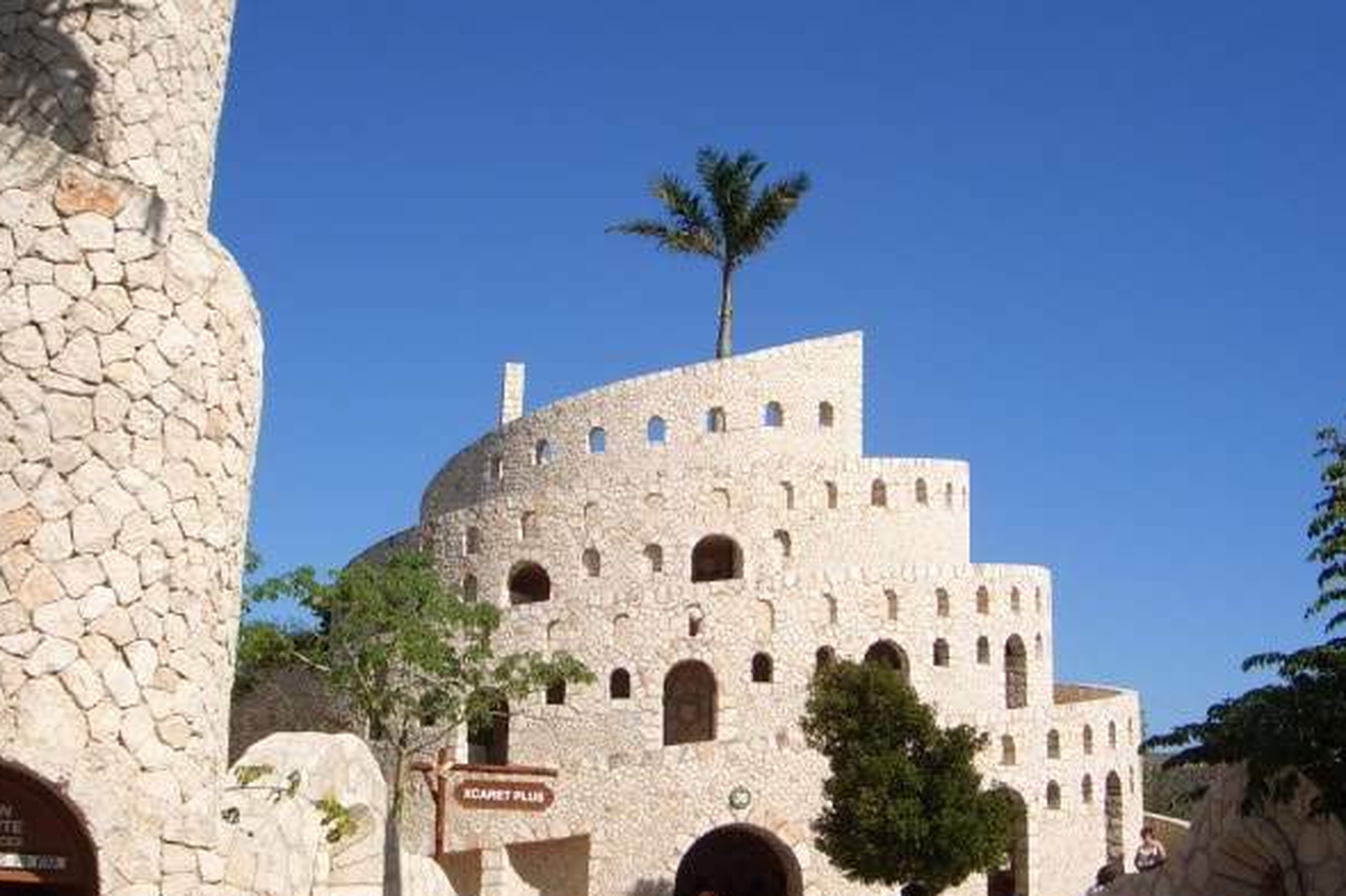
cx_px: 714
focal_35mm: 44
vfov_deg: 30.5
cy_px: 454
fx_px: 1645
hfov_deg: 44.5
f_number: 4.8
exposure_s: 1/800
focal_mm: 8
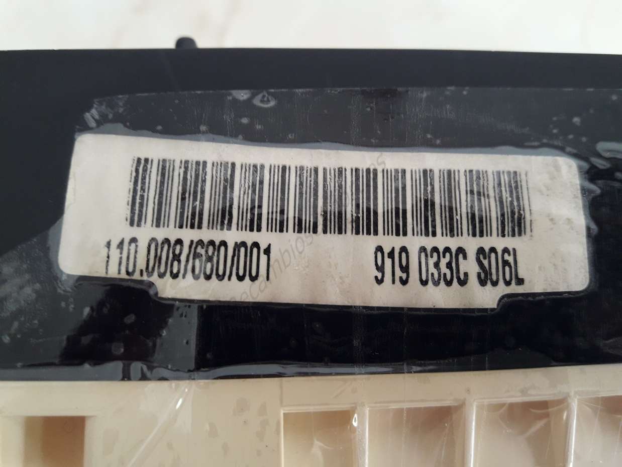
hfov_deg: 63.5
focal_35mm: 28
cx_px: 311
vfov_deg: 49.7
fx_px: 503
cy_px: 234
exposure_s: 1/33
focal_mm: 3.7
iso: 125
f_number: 1.9
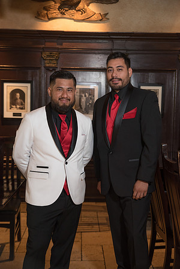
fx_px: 412
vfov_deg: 36.2
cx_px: 90
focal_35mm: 55
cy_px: 134
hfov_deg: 24.6
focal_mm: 55
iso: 1250
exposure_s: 1/125
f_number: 3.5
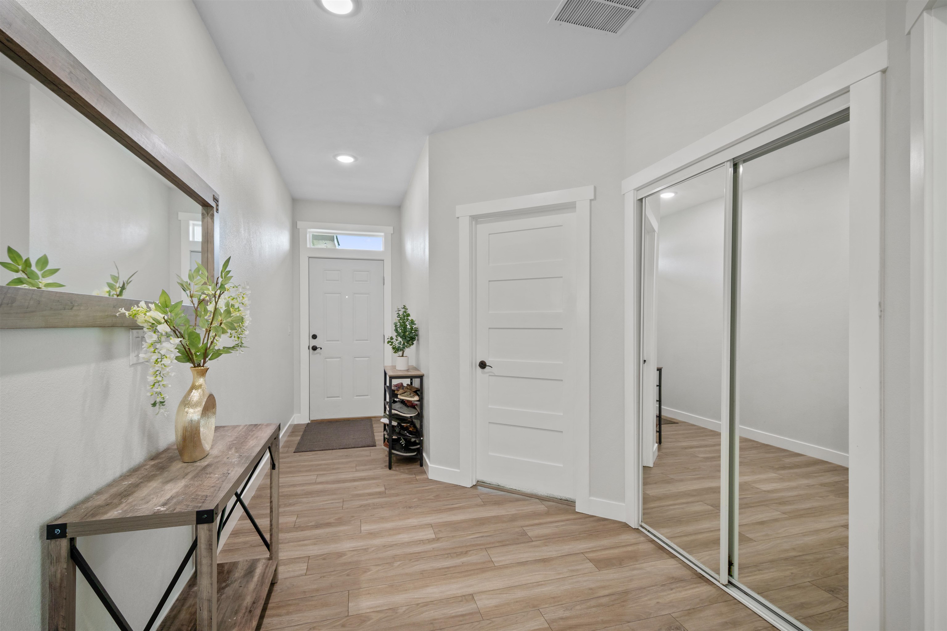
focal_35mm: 16
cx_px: 474
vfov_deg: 73.7
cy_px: 316
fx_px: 421
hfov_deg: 96.7
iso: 100
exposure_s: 1/2
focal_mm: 16
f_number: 8
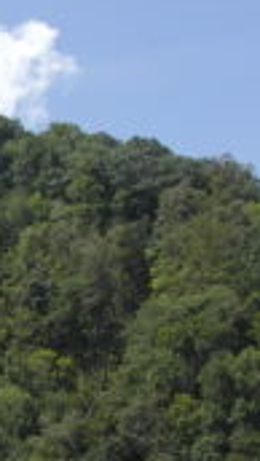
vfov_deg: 14.8
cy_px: 568
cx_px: -614
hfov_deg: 7.3
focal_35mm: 140
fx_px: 1713
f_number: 7.1
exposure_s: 1/250
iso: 100
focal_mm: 20
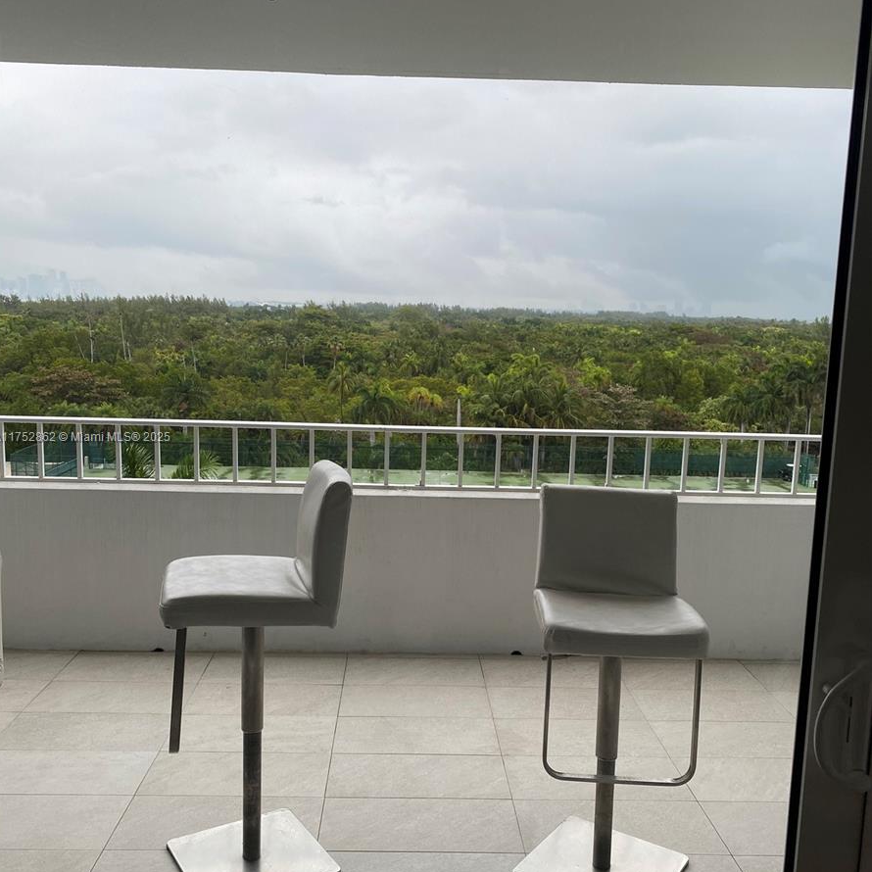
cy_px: 438
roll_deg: -1.8
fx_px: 883
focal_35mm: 31
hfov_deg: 52.5
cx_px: 432
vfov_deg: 52.5
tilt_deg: -6.9
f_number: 1.8
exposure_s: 1/377
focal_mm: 4.25
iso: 32
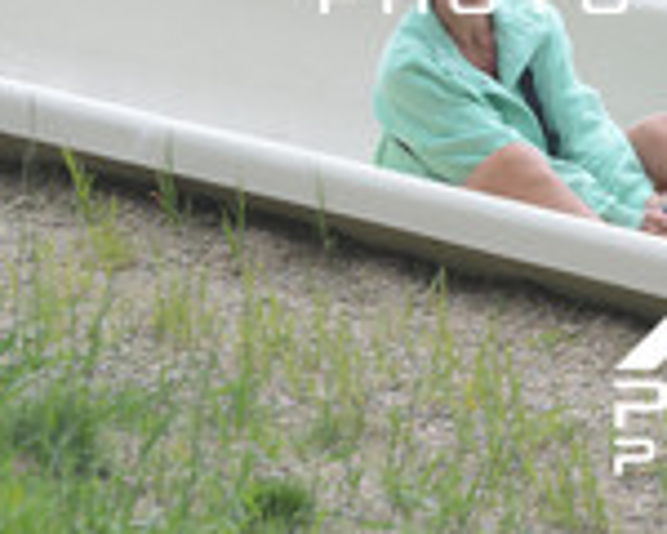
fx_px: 9653
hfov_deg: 3.9
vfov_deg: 3.2
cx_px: 787
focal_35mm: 489
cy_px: 287
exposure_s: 1/640
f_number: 6.3
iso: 900
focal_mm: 195
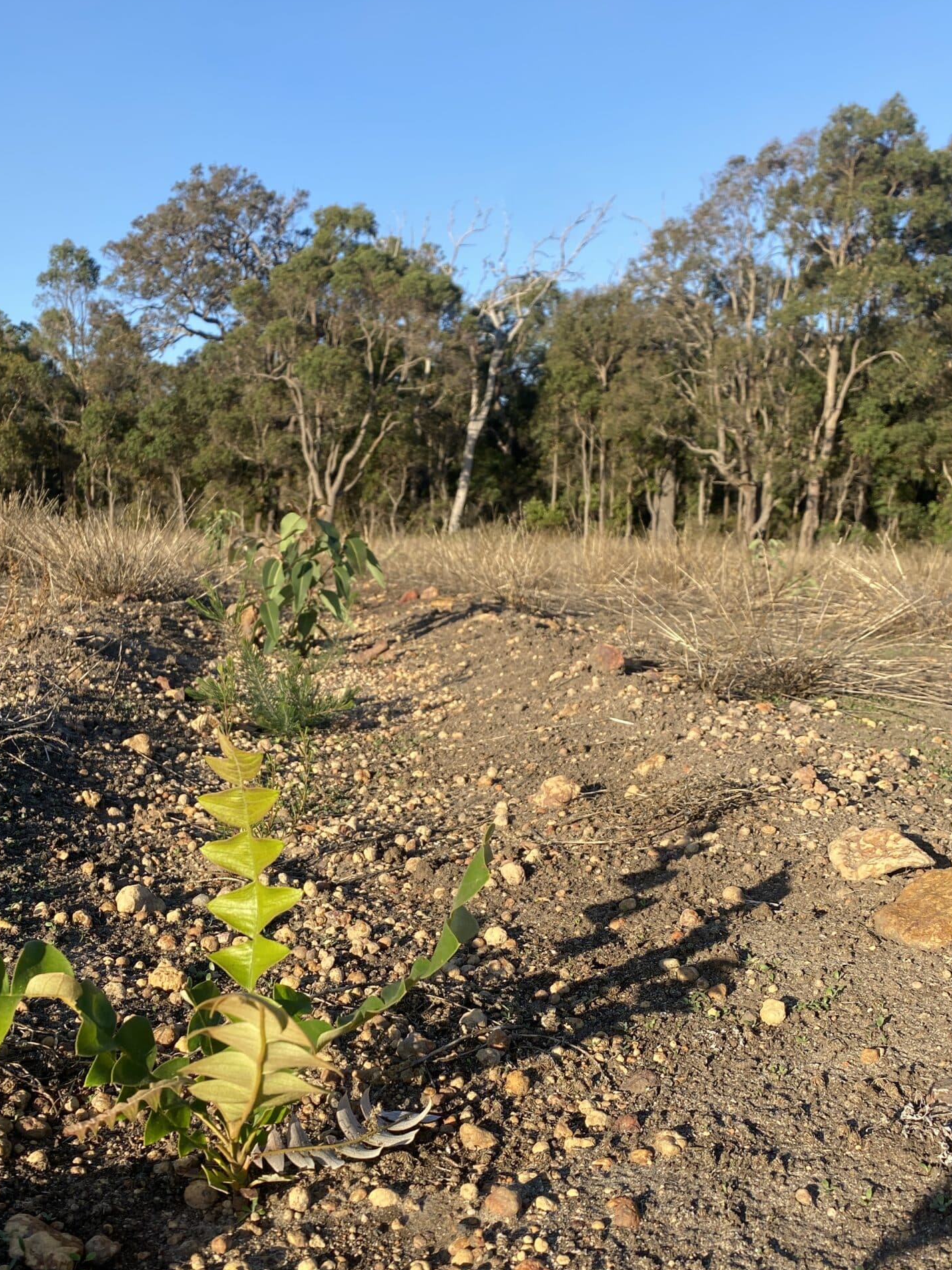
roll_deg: +0.8
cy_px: 728
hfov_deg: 40.2
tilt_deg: -7.6
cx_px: 314
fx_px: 1284
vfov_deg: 52.4
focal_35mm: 35
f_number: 1.8
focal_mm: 4.25
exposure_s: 1/1362
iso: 32
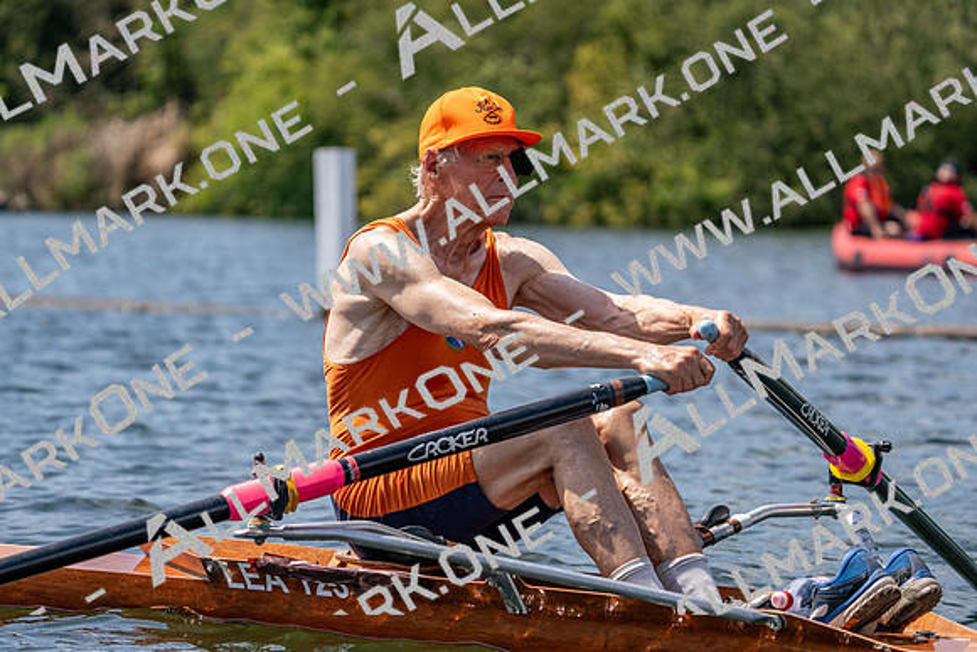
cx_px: 488
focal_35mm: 200
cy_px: 326
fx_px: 5429
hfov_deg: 10.3
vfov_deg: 6.9
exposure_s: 1/2000
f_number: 5.6
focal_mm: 200
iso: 250
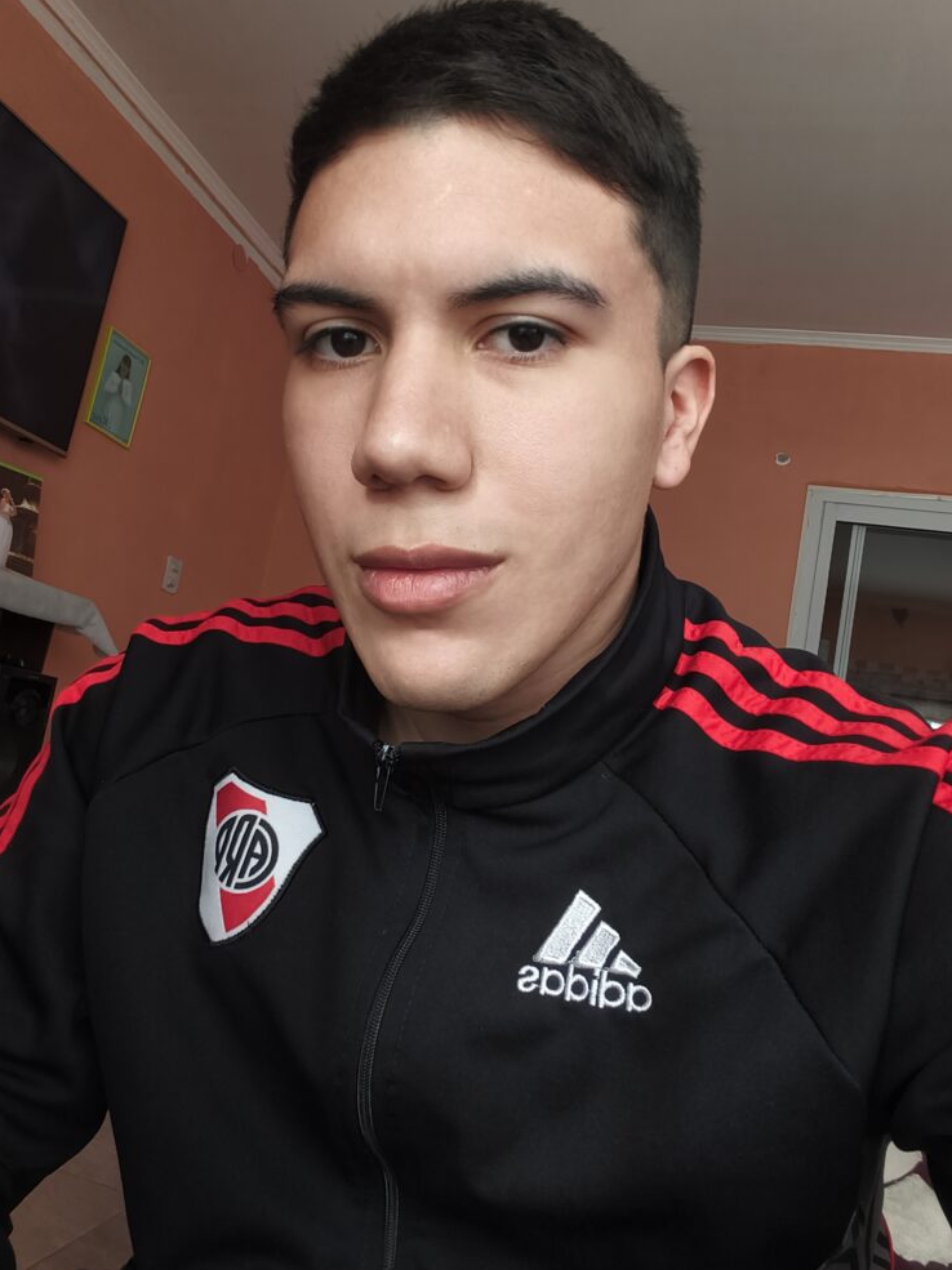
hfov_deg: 53.0
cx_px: 488
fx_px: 954
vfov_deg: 67.3
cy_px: 628
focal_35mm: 26
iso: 64
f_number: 2.2
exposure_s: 1/50
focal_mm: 2.24
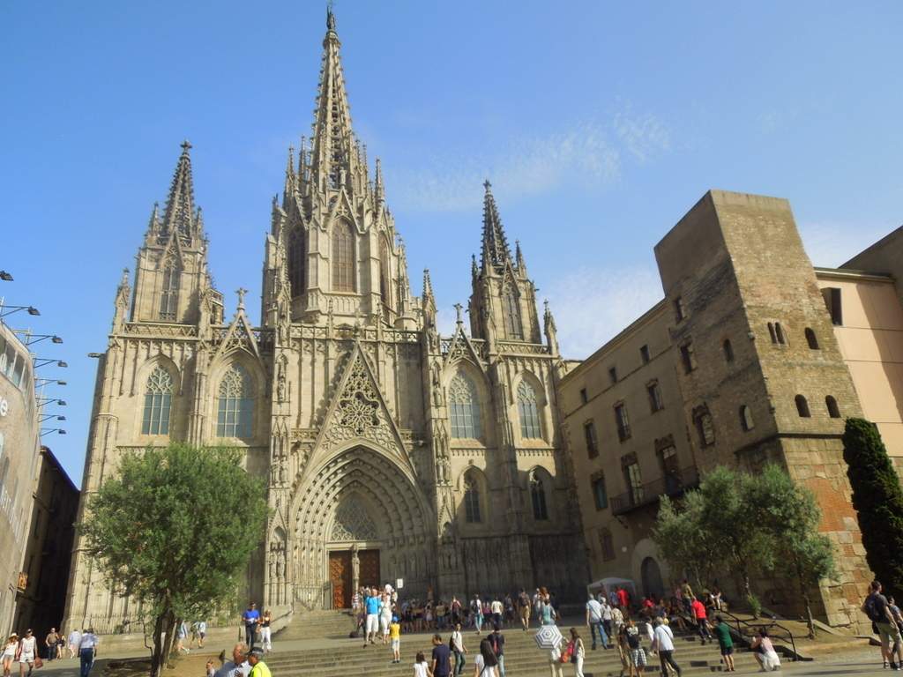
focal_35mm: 25
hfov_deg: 69.4
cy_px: 338
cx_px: 452
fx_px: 652
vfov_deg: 54.9
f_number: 6.6
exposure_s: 1/250
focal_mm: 4.5
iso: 100
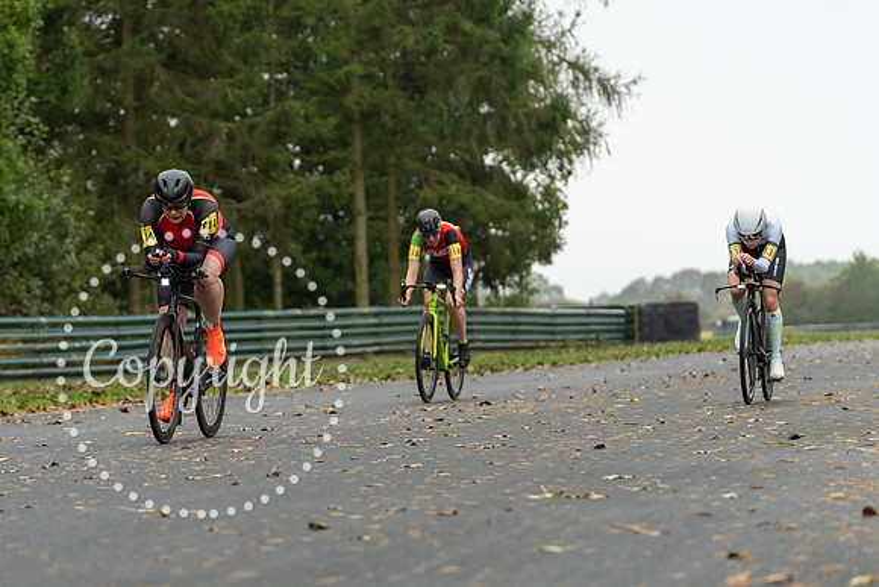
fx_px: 3653
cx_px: 265
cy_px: 293
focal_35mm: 150
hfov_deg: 13.7
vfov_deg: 9.2
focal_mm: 107
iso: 800
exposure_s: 1/1250
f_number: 2.8
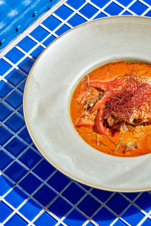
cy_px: 98
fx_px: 729
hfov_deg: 11.8
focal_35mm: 116
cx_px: 87
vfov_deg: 17.6
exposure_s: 1/200
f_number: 11
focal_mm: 90
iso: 160
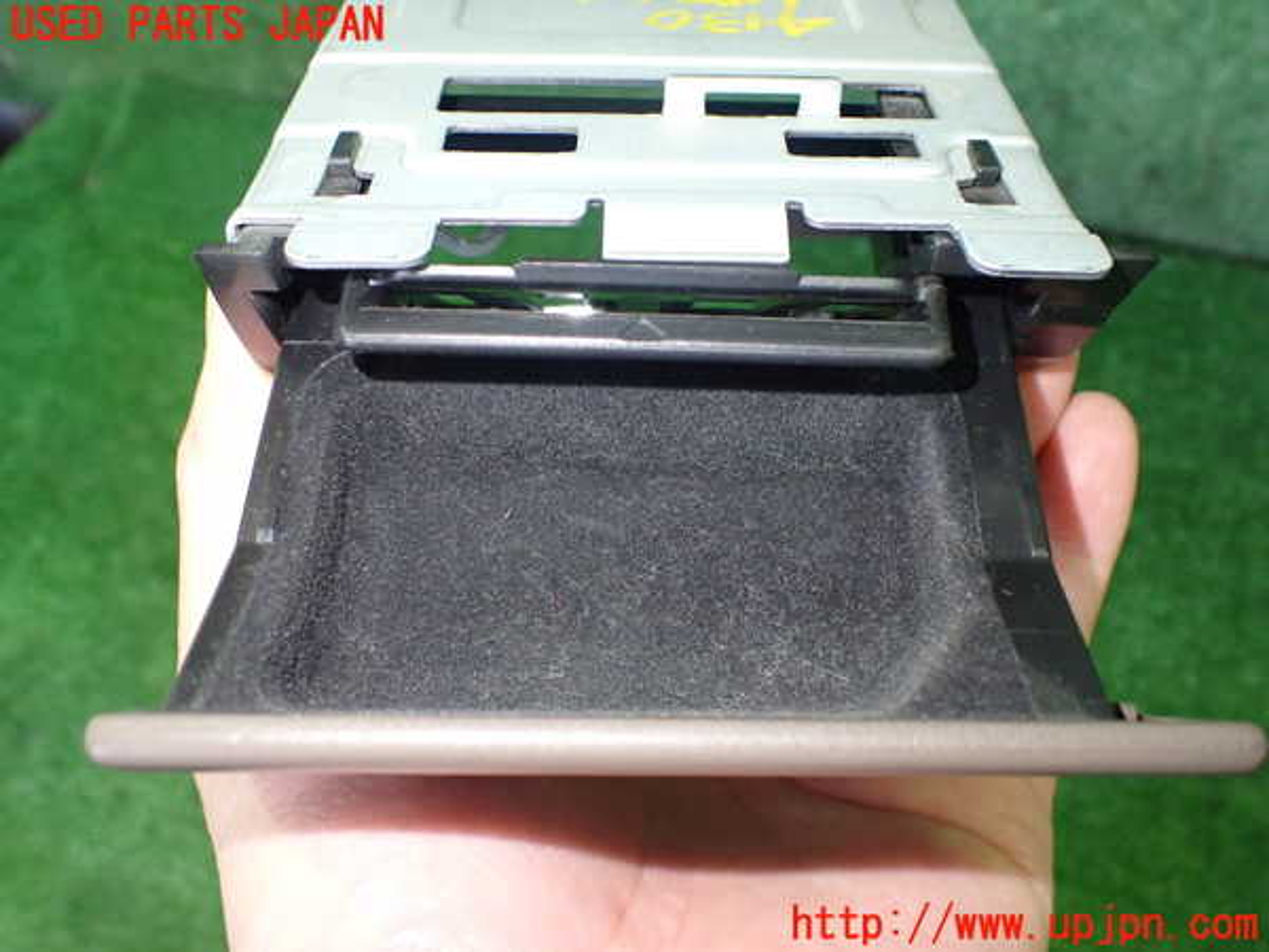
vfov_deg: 46.8
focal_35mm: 30
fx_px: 1100
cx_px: 634
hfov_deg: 60.0
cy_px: 476
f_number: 2.3
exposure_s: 1/50
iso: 800
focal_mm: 5.4
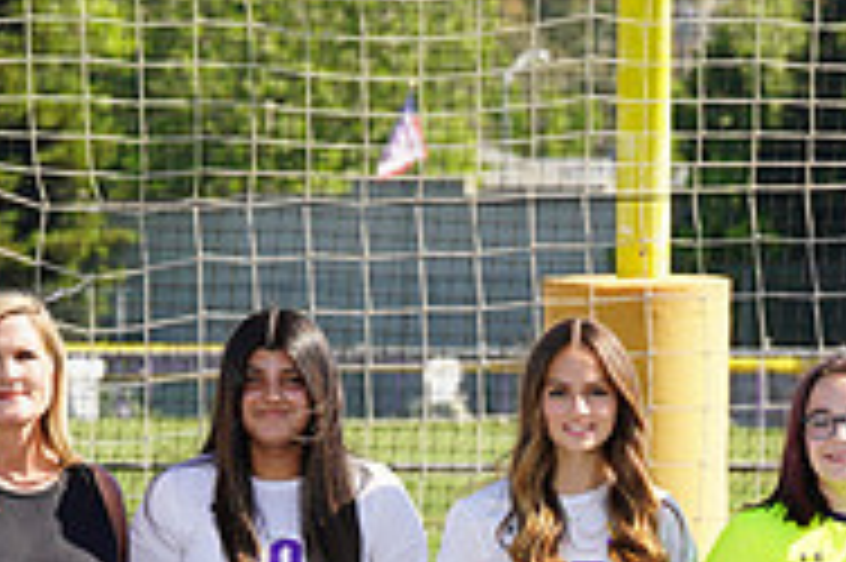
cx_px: 702
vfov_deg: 2.6
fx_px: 12373
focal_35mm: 527
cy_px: 809
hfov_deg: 3.9
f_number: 10
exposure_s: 1/250
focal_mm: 171
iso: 200
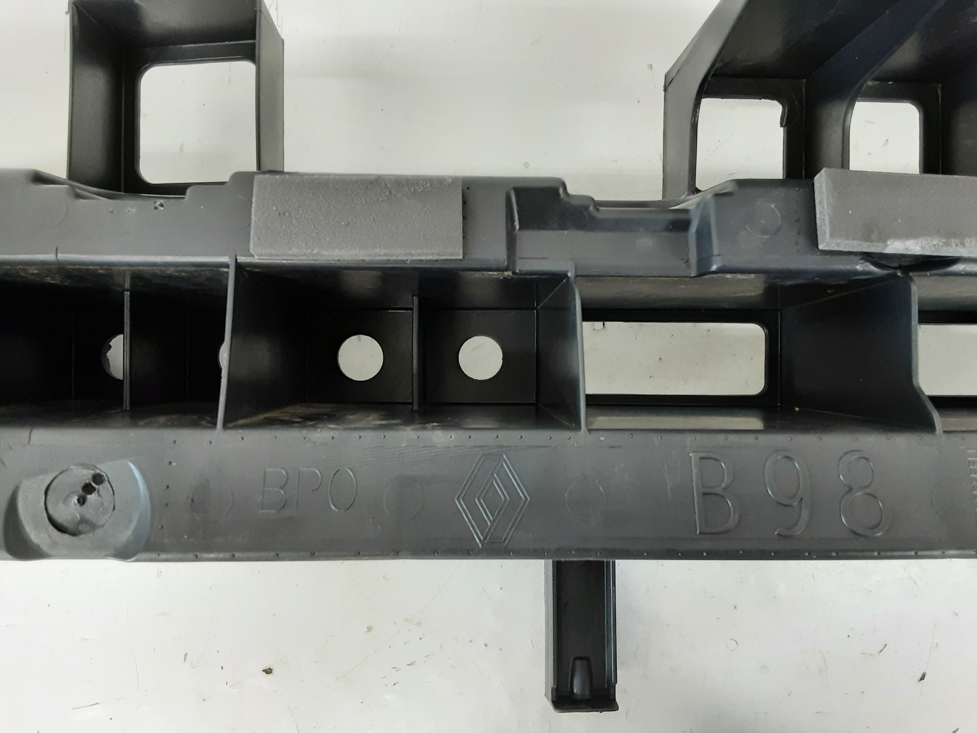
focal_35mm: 27
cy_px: 366
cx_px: 488
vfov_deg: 51.4
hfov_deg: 65.3
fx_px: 762
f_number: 1.9
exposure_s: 1/33
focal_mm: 2.91
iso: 160
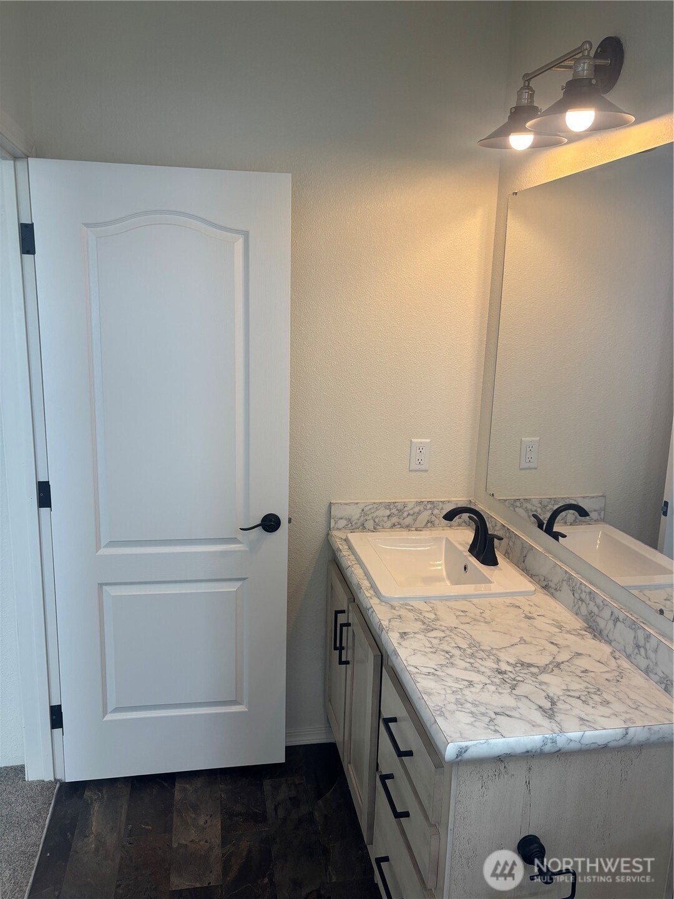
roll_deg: -2.6
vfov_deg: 67.3
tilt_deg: -10.5
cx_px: 337
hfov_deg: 53.1
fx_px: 675
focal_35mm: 26
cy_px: 450
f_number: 1.6
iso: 64
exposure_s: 1/120
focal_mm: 5.96
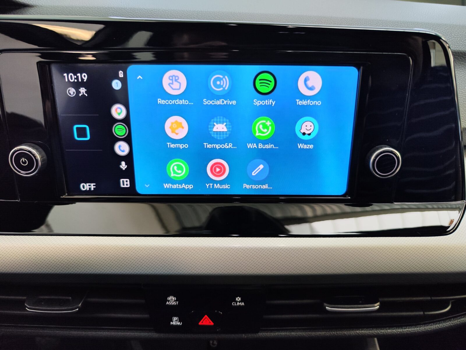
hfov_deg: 73.9
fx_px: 310
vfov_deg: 58.9
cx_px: 233
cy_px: 175
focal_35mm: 23
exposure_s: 1/100
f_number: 1.69
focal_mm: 7.01
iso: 177
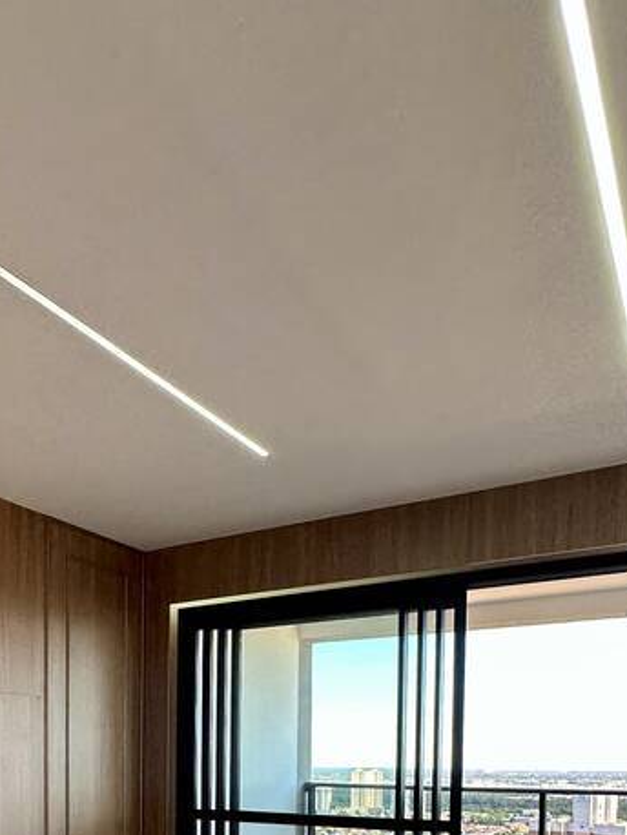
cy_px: 795
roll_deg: -1.2
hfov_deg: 41.9
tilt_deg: -1.2
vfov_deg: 47.8
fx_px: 796
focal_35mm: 33
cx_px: 168
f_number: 2.2
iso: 64
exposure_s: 1/120
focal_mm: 2.22
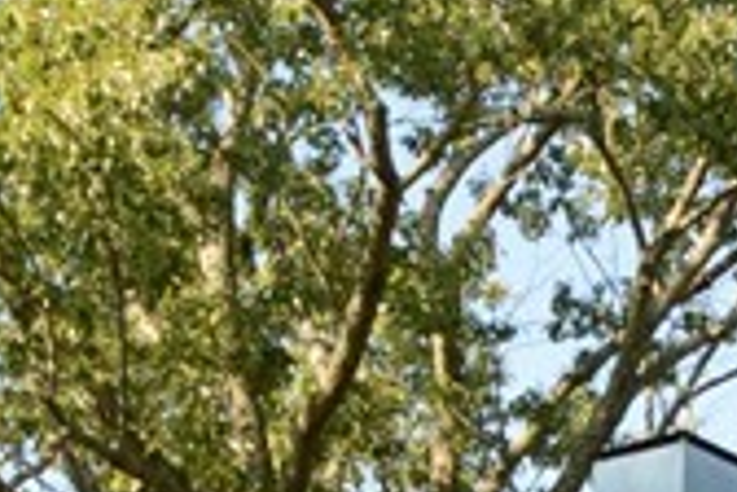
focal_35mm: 145
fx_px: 2973
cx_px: 1283
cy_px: 1265
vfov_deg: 8.5
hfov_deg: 12.9
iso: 800
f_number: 11
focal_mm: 15
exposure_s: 1/500
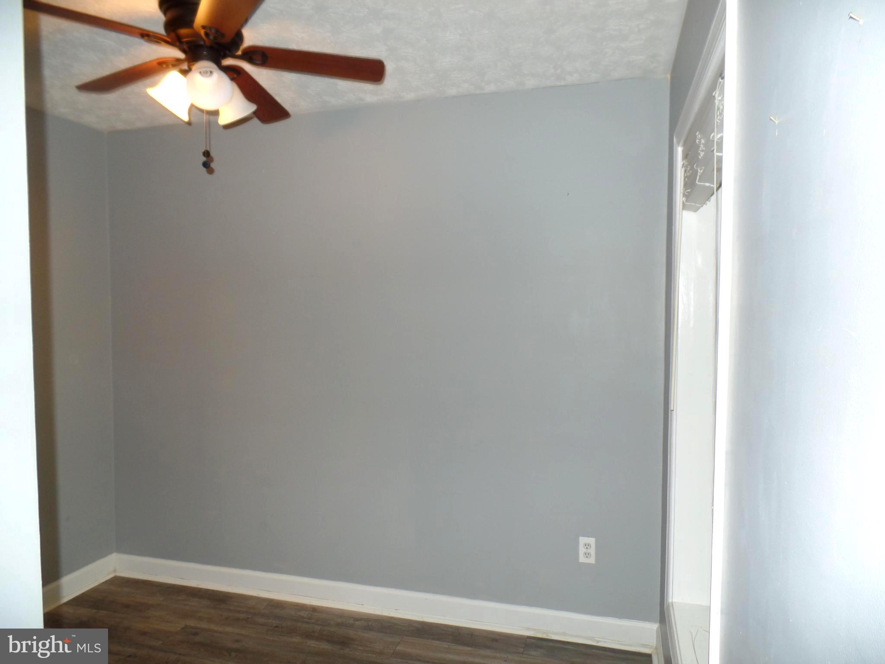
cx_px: 442
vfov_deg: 58.9
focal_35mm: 23
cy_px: 332
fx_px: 588
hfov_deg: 73.9
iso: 120
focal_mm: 4.1
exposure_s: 1/30
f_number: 2.8
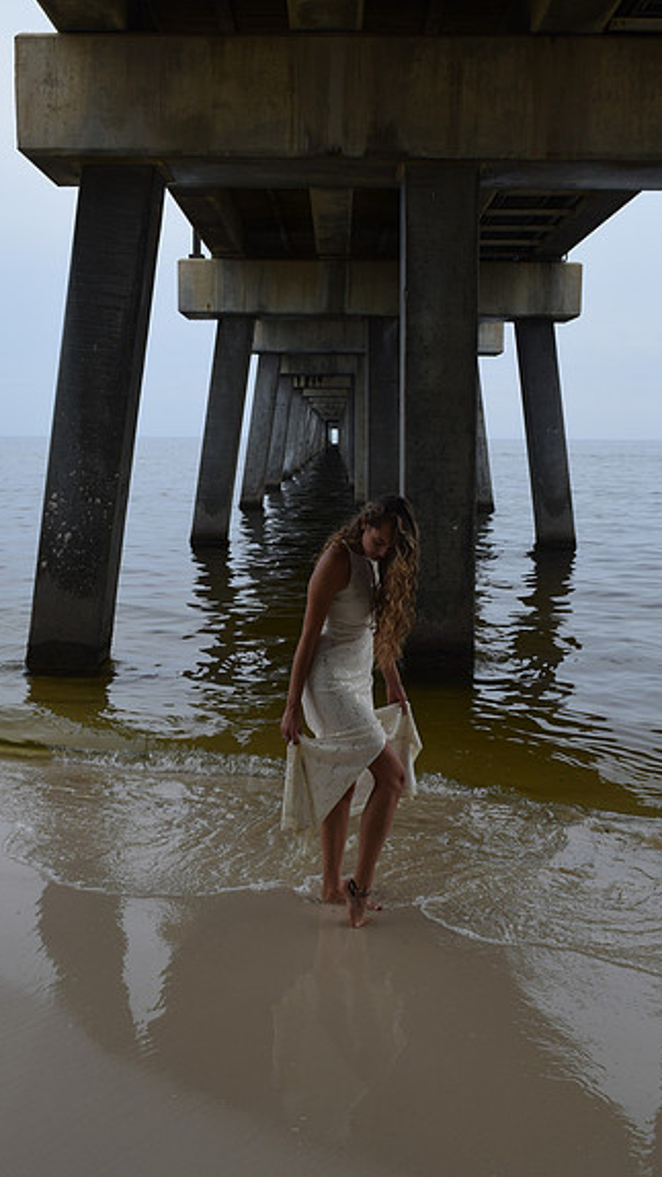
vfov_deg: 54.6
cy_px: 591
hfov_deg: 32.4
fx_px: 1140
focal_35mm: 37
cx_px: 333
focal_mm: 23
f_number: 8
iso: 200
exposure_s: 1/250
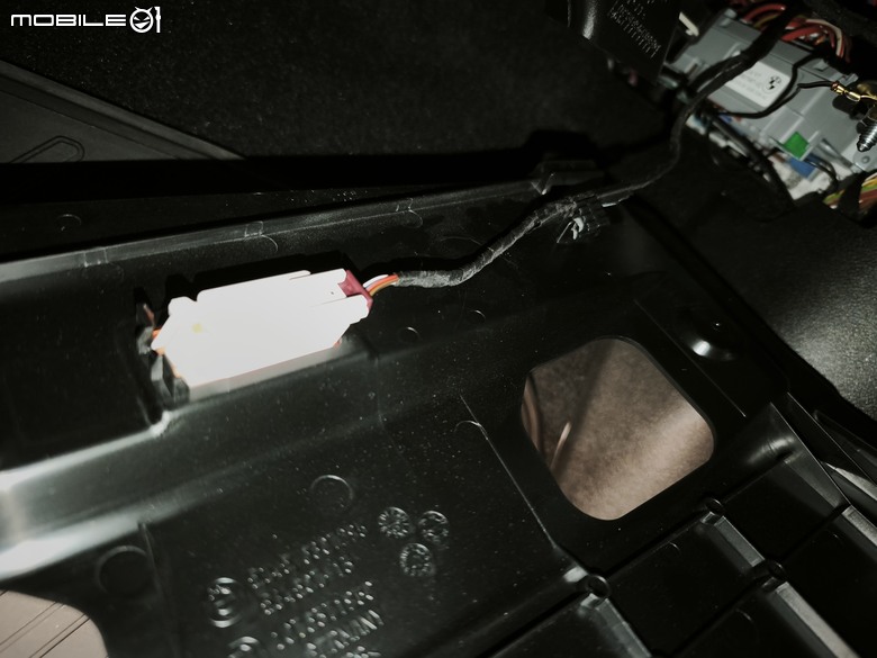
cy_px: 329
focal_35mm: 23
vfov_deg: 58.9
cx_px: 438
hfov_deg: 73.9
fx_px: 583
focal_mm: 6.45
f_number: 1.62
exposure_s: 1/25
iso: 2500
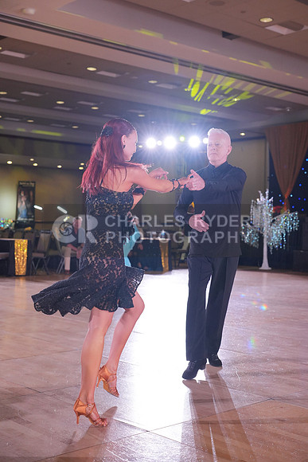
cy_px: 231
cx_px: 154
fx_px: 641
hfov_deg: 27.0
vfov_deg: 39.6
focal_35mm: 50
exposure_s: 1/400
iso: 2000
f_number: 4
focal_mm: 50
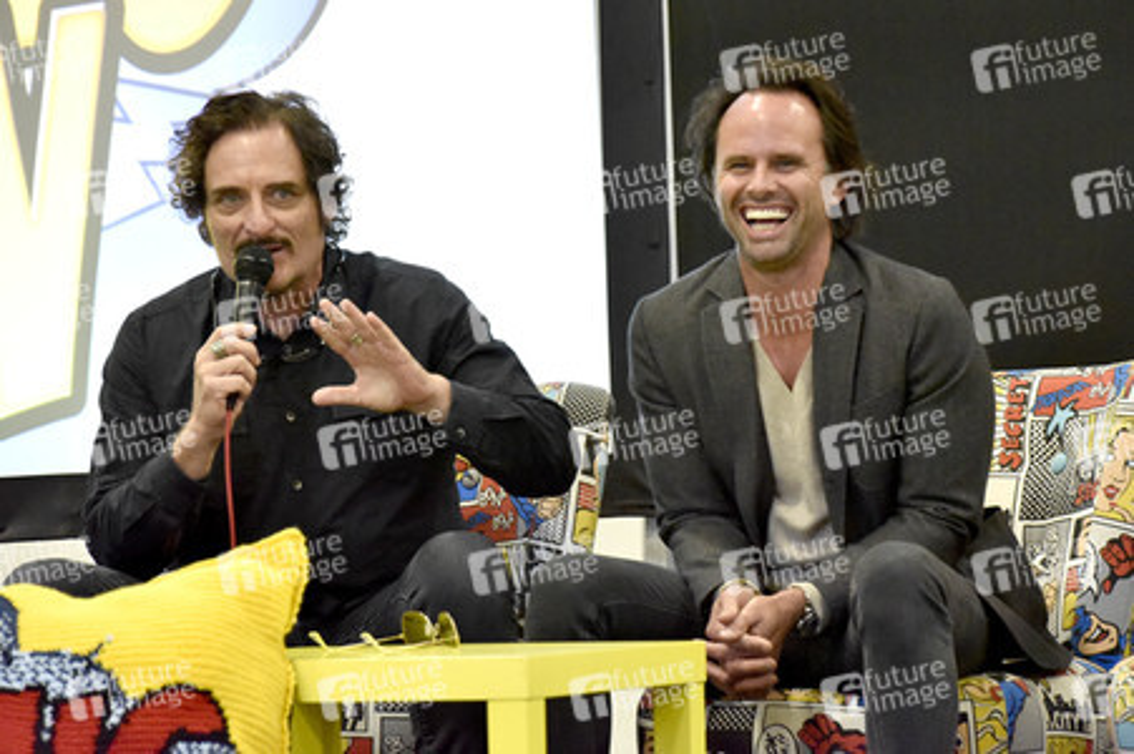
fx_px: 6295
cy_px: 377
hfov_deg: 10.3
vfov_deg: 6.9
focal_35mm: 200
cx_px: 567
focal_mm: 200
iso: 12800
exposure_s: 1/100
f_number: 8
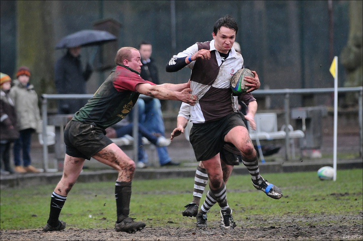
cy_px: 120
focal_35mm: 450
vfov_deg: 3.0
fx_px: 4532
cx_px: 182
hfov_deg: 4.6
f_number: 4
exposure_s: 1/320
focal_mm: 300
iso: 1000
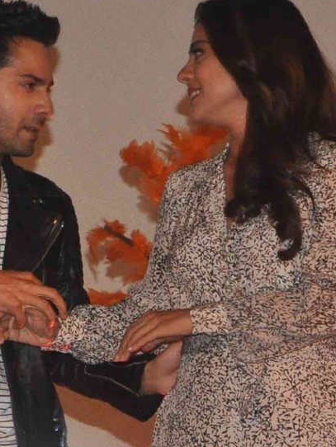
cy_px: 453
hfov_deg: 4.8
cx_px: 85
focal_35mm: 312
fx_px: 4035
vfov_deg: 6.3
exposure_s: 1/200
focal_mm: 52
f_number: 9
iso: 1250
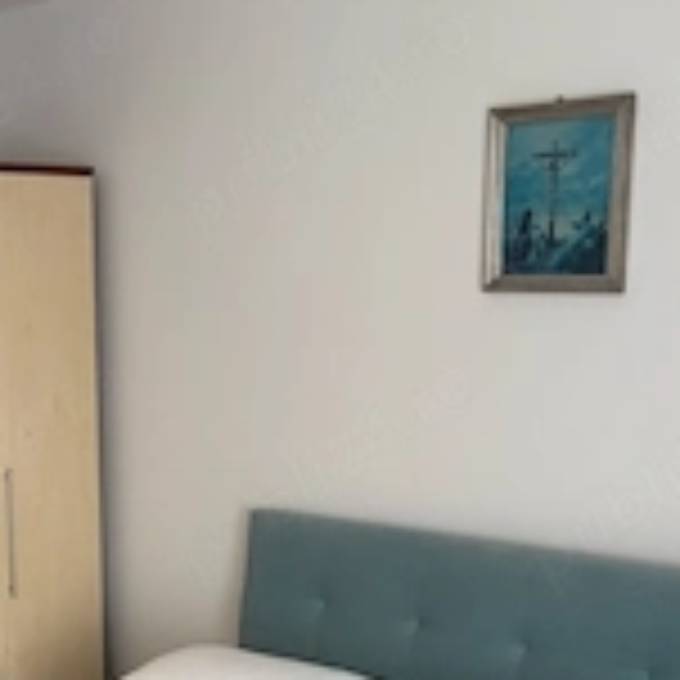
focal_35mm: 61
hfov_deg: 27.2
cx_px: 68
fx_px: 1356
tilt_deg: -11.0
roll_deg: +1.4
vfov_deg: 27.7
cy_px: 527
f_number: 1.6
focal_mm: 5.96
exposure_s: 1/50
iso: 160
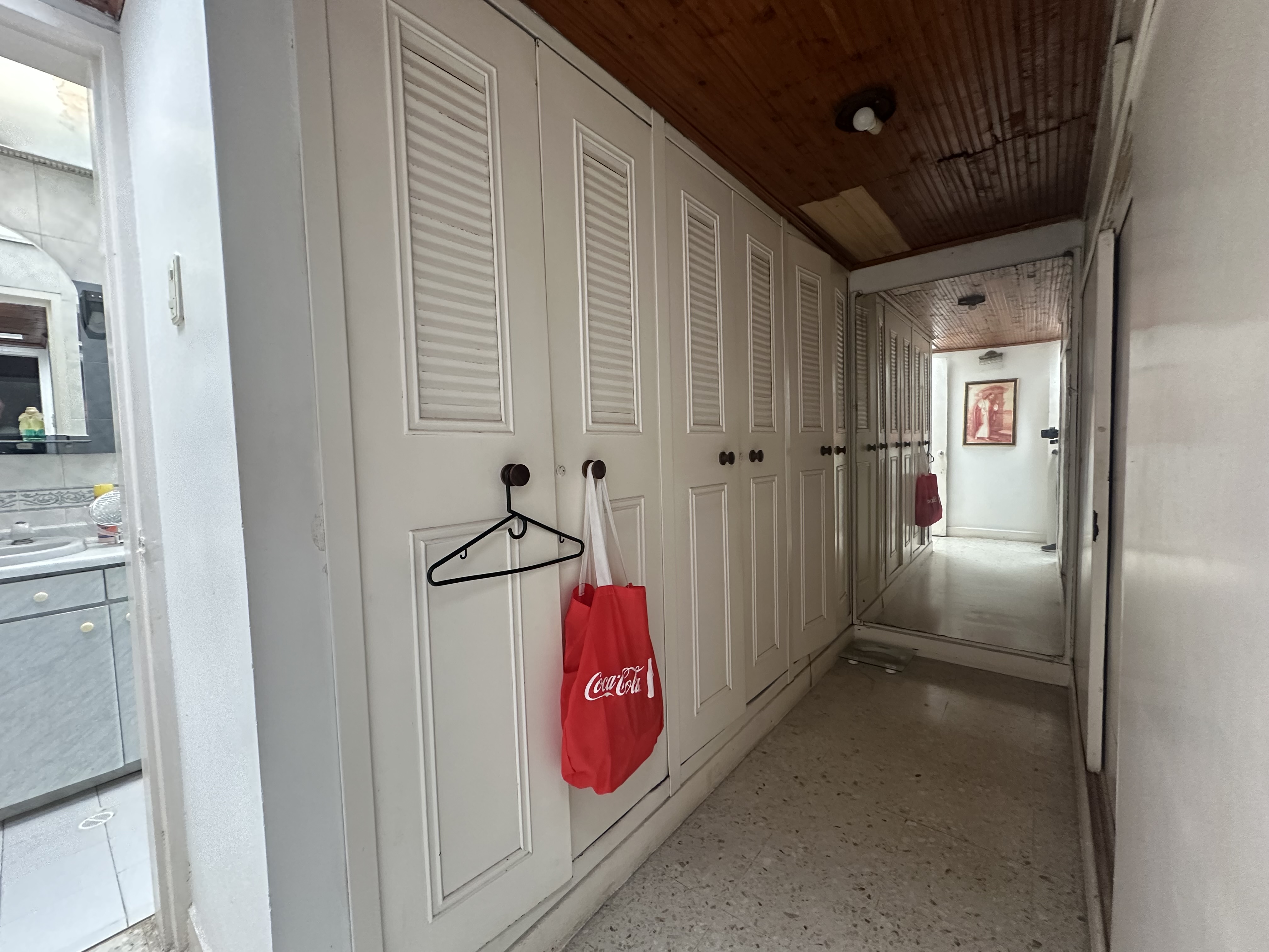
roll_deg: +1.5
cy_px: 476
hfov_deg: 102.1
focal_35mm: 14
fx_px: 513
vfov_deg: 85.7
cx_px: 634
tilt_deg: -3.4
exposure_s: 1/60
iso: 400
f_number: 2.2
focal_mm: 2.22
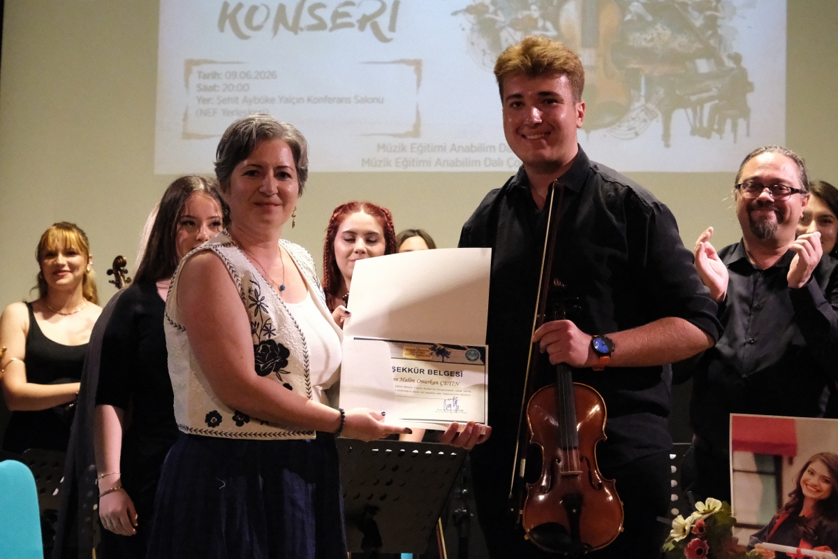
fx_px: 1978
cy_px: 280
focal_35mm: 85
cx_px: 419
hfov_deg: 23.9
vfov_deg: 16.1
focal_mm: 56.5
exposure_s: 1/350
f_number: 5.6
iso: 25600
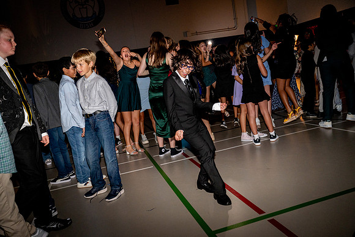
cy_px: 118
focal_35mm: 31
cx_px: 178
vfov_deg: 42.3
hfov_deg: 60.3
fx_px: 306
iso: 1250
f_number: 4
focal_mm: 31
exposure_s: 1/100
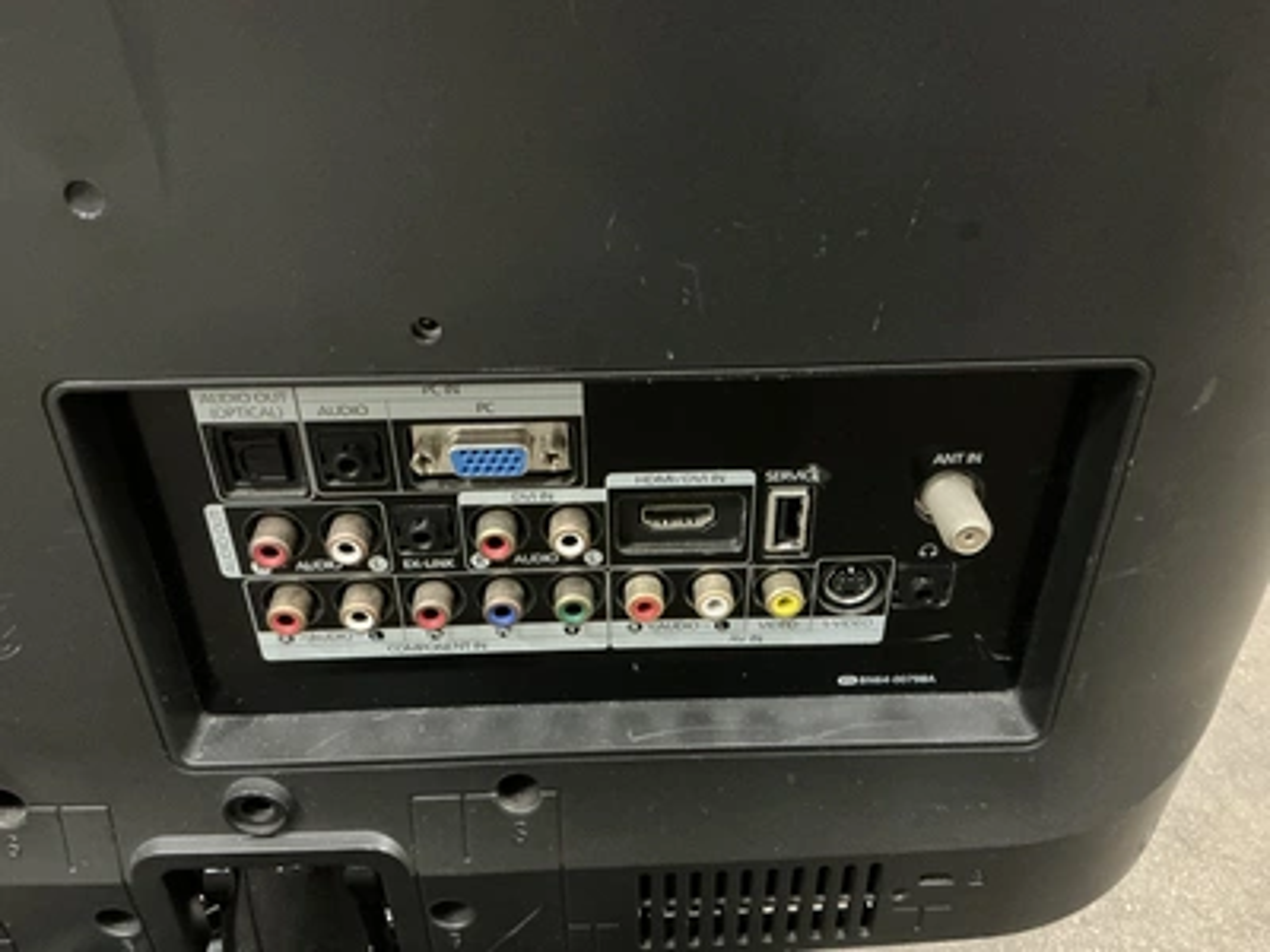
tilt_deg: -22.9
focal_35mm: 28
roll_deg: +0.0
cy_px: 476
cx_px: 635
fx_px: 1027
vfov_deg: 49.7
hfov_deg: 63.4
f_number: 1.8
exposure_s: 1/20
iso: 500
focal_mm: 3
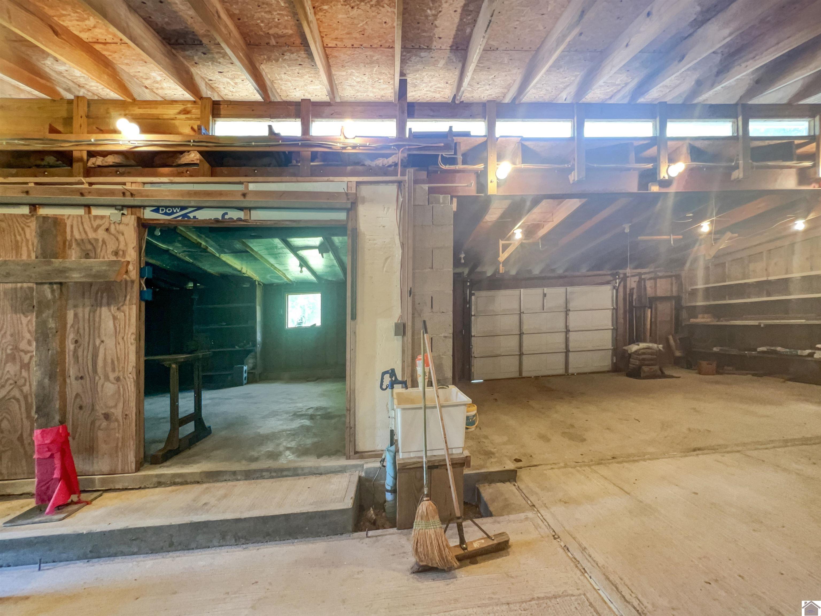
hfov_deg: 106.2
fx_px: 308
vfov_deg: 89.9
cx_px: 410
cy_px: 308
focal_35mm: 13
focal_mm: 1.6
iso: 250
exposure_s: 1/20
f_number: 1.8
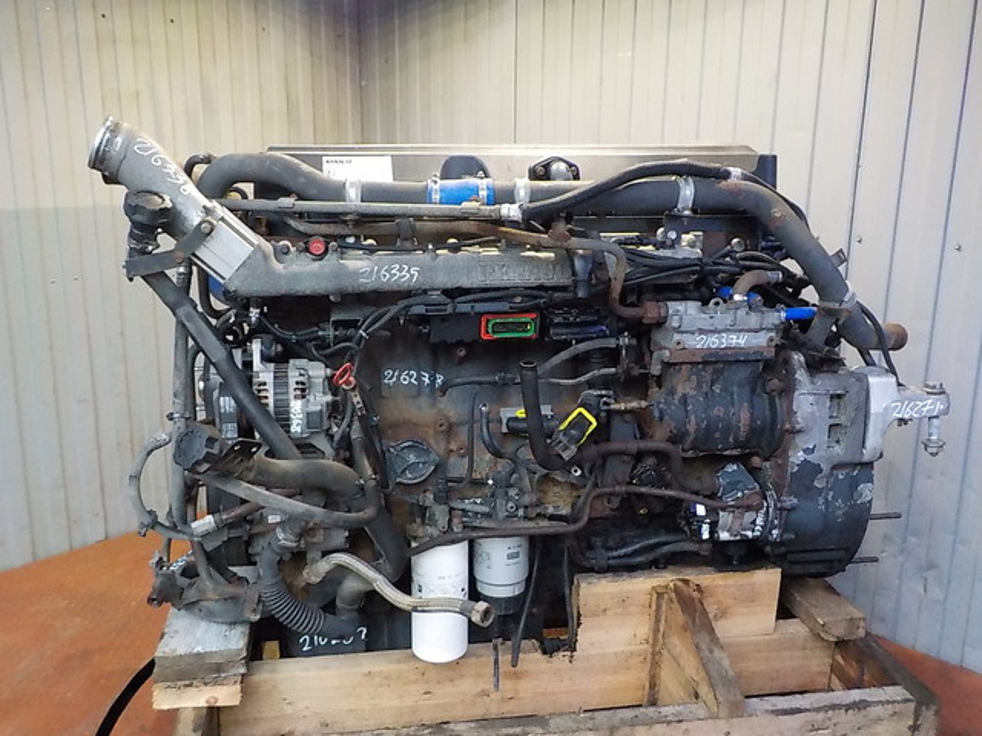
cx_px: 491
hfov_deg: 60.0
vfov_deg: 46.8
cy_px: 368
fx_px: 851
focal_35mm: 30
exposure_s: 1/50
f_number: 3.3
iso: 800
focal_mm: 4.1
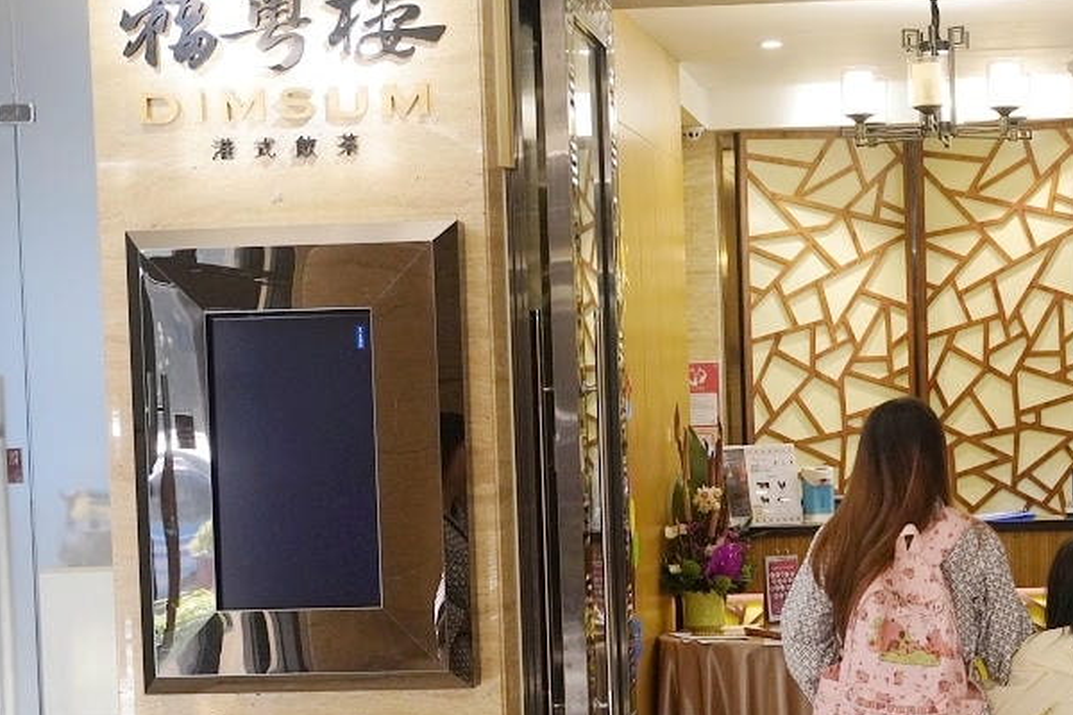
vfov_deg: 16.6
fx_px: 2444
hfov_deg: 24.4
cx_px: 841
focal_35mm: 82
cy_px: 493
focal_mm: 41
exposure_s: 1/160
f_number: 2.8
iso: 3200
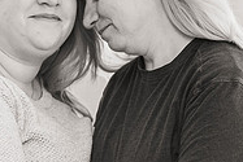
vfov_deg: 2.4
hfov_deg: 3.6
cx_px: 120
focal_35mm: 574
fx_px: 3877
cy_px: 24
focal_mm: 175
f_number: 2.8
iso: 400
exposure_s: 1/200
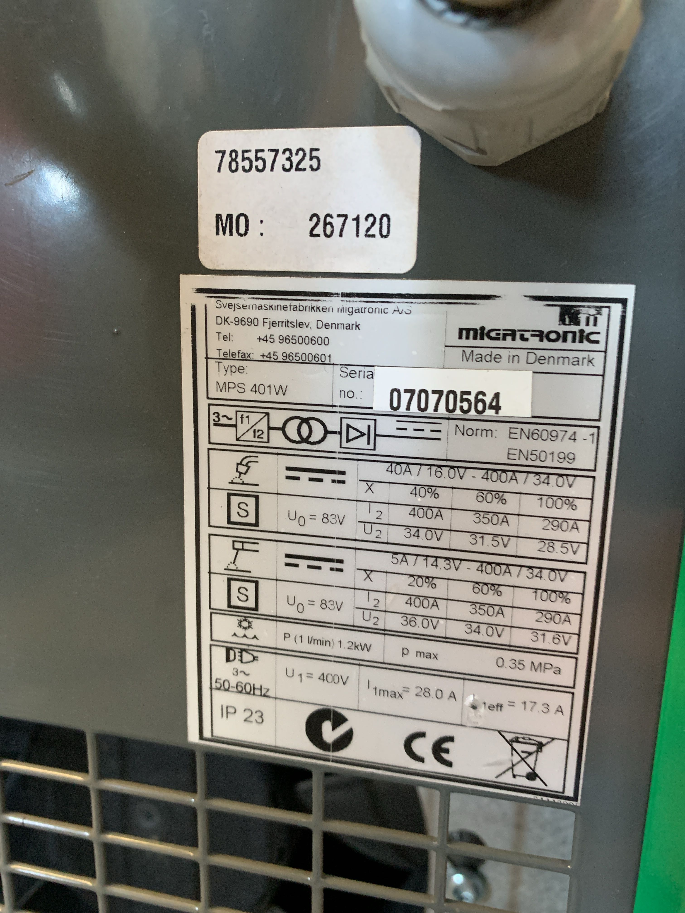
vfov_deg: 67.3
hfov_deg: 53.1
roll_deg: -0.9
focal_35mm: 26
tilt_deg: -8.6
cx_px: 342
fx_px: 686
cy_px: 456
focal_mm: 4.25
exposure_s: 1/50
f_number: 1.8
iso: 400
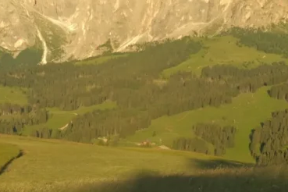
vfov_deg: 14.1
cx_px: -5
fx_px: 776
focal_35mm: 97
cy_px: 117
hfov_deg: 20.3
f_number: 16
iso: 80
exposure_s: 1/26
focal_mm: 23
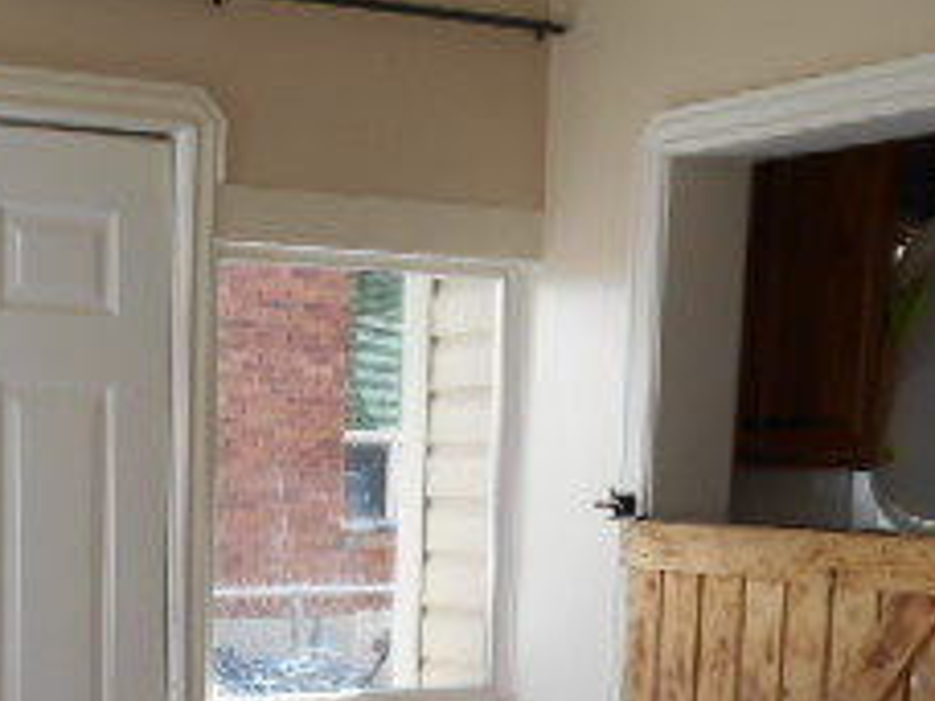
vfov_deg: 19.2
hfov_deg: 26.3
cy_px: 808
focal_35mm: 73
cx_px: 205
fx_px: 1972
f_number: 3.4
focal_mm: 4.7
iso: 80
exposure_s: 1/125
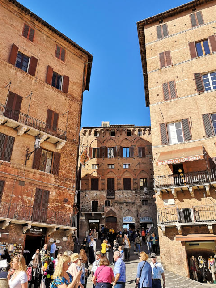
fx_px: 258
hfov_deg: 45.4
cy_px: 135
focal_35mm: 31
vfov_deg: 58.3
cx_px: 110
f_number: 1.8
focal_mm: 3.95
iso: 50
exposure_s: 1/2119
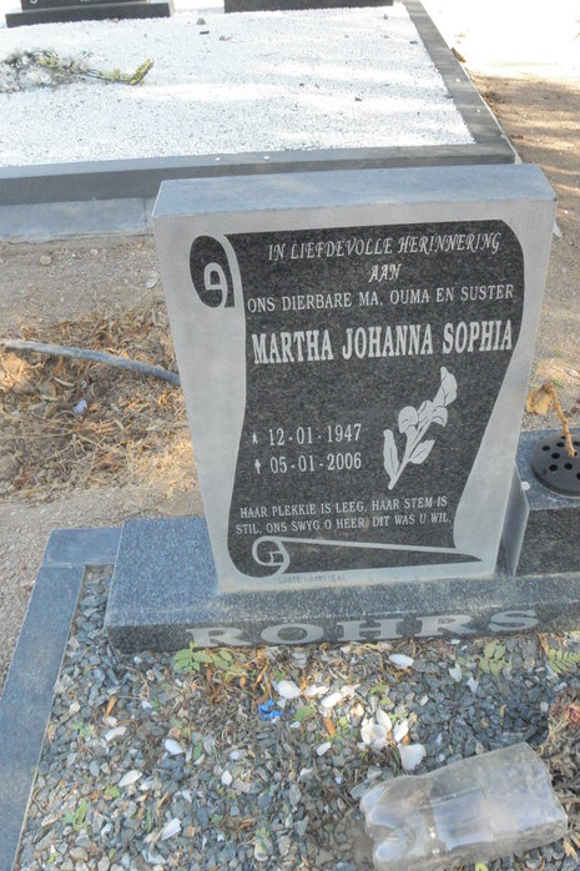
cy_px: 392
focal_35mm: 31
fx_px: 749
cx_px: 334
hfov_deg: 42.2
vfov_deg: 60.2
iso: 200
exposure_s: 1/100
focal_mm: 4.6
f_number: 6.3
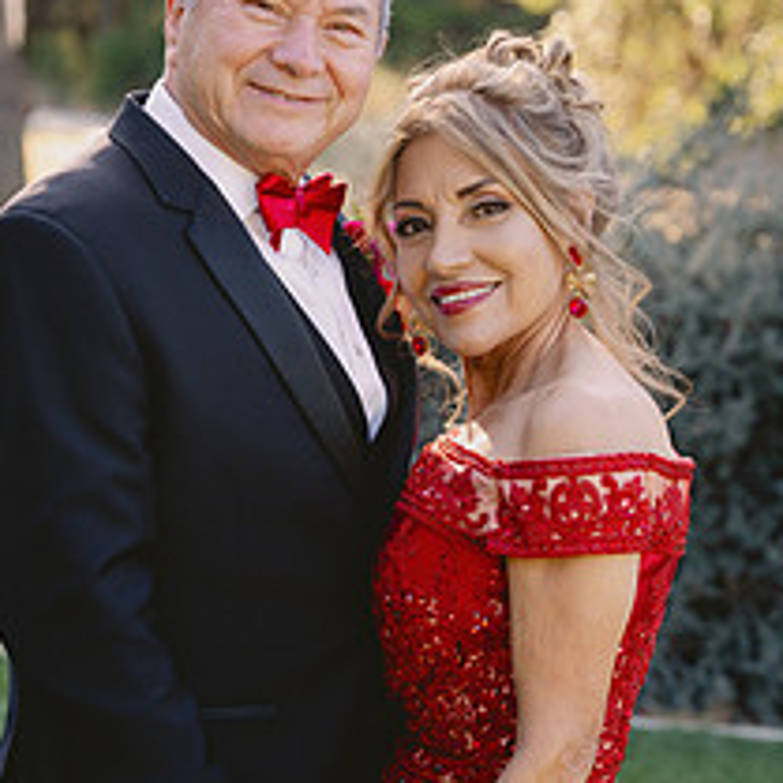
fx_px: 3276
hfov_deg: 13.6
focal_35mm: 128
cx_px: 373
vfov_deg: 13.6
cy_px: 588
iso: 100
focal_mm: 70
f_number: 3.5
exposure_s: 1/125
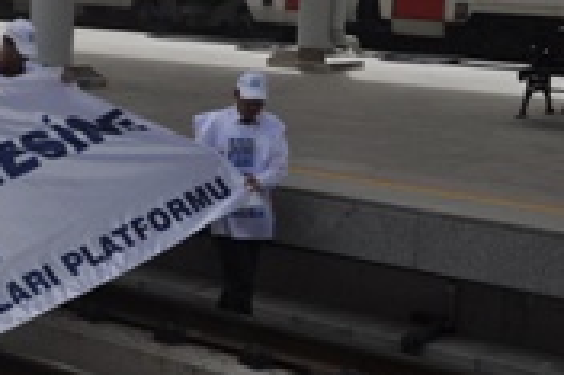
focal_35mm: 99
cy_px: 183
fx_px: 1550
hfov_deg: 19.4
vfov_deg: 13.8
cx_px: -122
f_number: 9
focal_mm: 26
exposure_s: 1/320
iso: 200
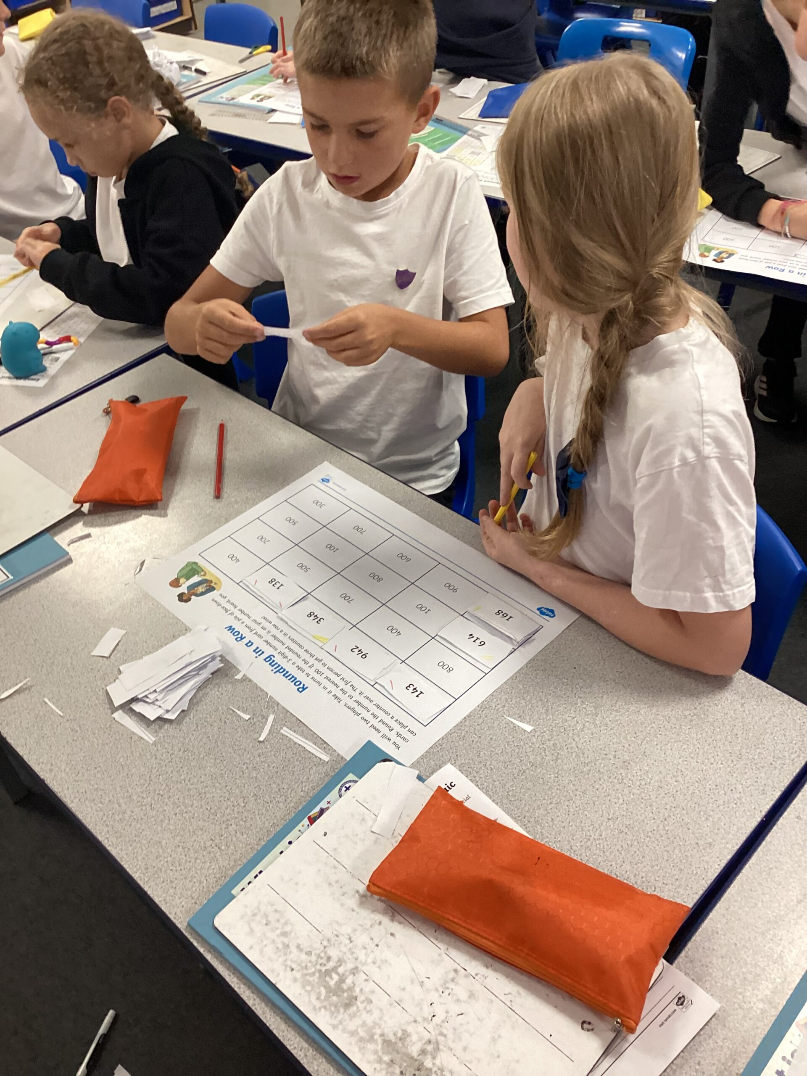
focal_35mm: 31
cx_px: 404
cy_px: 538
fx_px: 964
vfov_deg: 58.4
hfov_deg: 45.4
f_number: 2.4
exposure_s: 1/60
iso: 160
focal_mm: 3.3
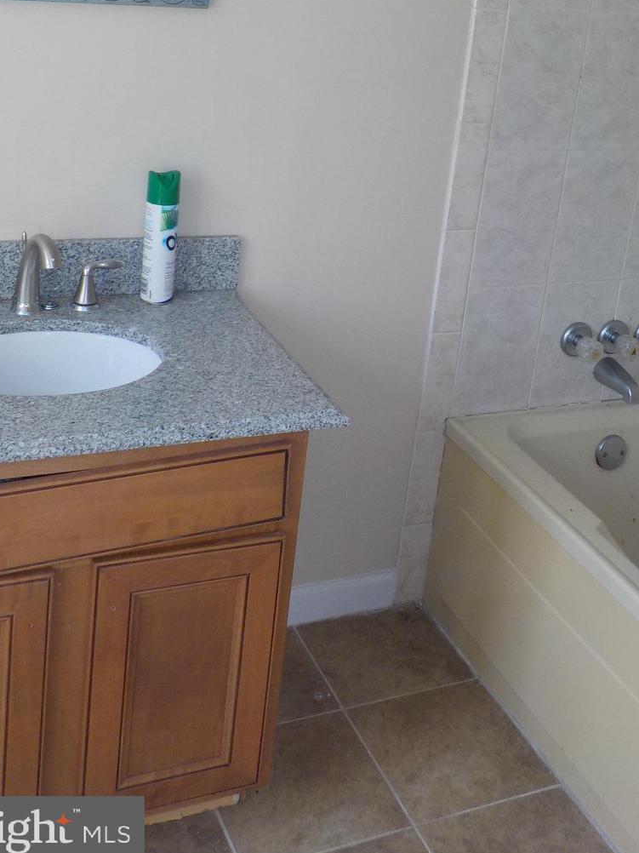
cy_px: 212
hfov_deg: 31.3
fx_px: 1133
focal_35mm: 46
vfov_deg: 40.1
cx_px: 422
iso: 125
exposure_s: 1/60
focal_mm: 4.1
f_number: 3.3
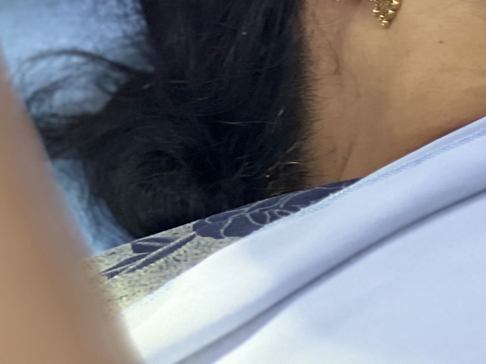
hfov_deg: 7.8
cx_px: 337
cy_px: -181
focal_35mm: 255
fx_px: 3579
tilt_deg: -27.2
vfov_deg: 5.8
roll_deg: +0.5
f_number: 2.8
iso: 160
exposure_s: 1/33
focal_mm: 9
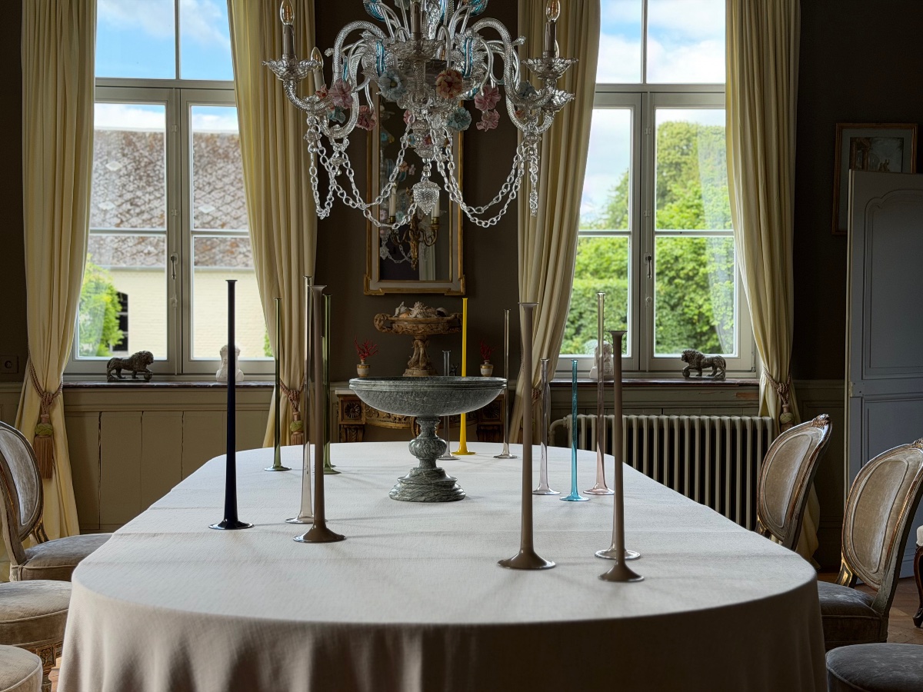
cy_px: 346
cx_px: 462
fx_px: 1280
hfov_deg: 39.7
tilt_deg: -1.9
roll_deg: -0.3
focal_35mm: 48
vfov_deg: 30.3
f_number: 1.78
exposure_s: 1/230
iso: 64
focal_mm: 6.76
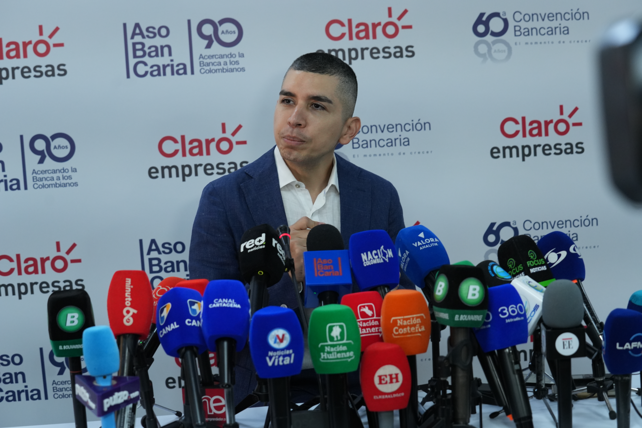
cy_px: 214
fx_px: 1248
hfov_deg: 28.8
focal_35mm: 70
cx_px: 321
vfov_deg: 19.5
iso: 2500
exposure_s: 1/160
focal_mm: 70
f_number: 5
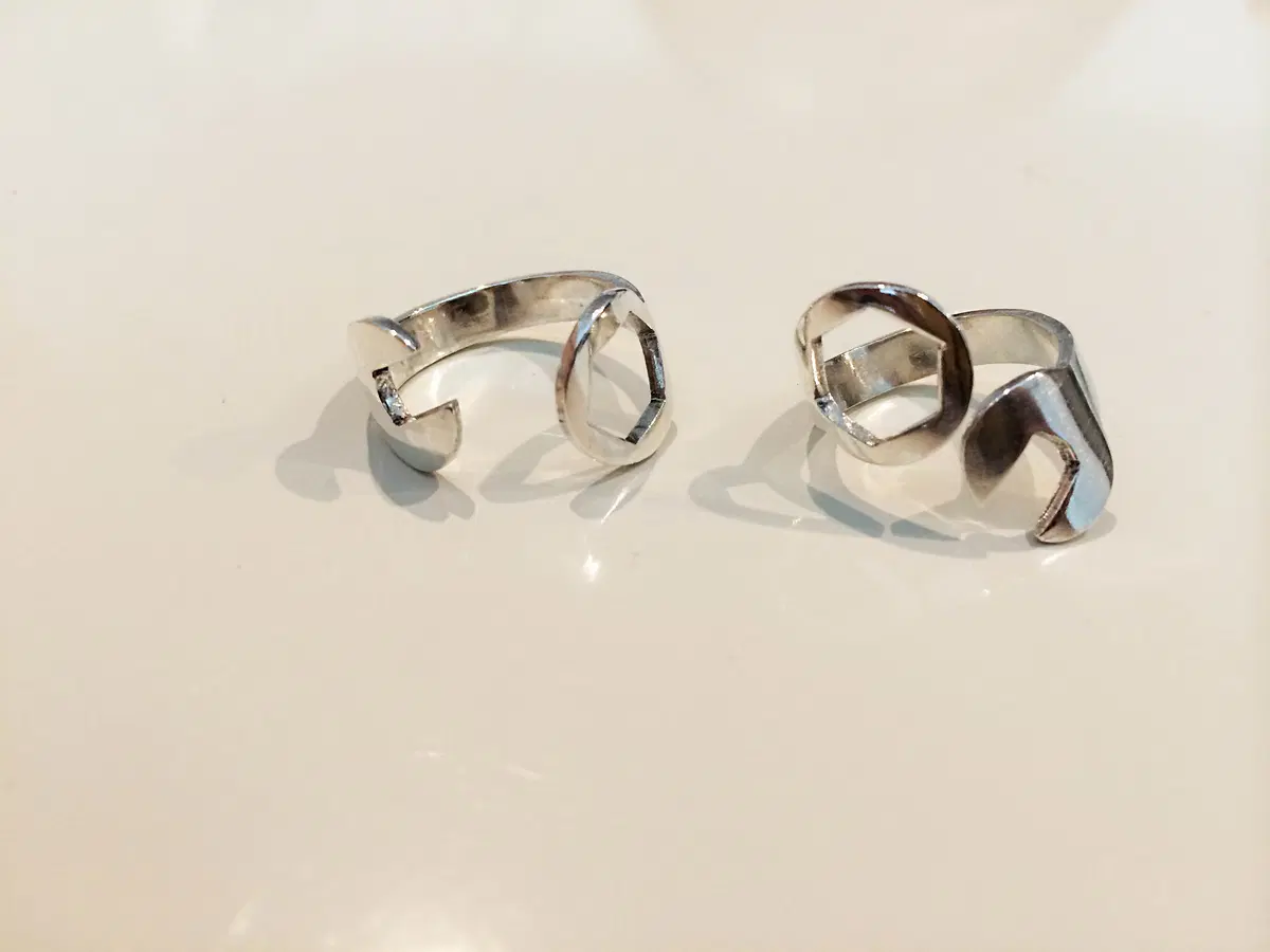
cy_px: 476
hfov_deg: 60.0
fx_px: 1101
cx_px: 635
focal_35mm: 30
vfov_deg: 46.8
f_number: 2.2
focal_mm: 4.12
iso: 160
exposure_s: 1/33
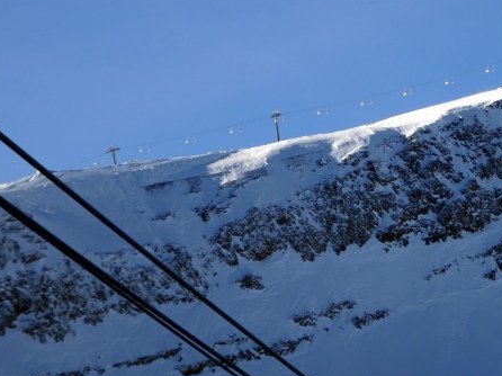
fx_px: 3406
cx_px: 425
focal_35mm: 235
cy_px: 42
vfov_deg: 6.3
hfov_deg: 8.4
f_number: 5.6
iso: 80
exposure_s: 1/640
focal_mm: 22.38
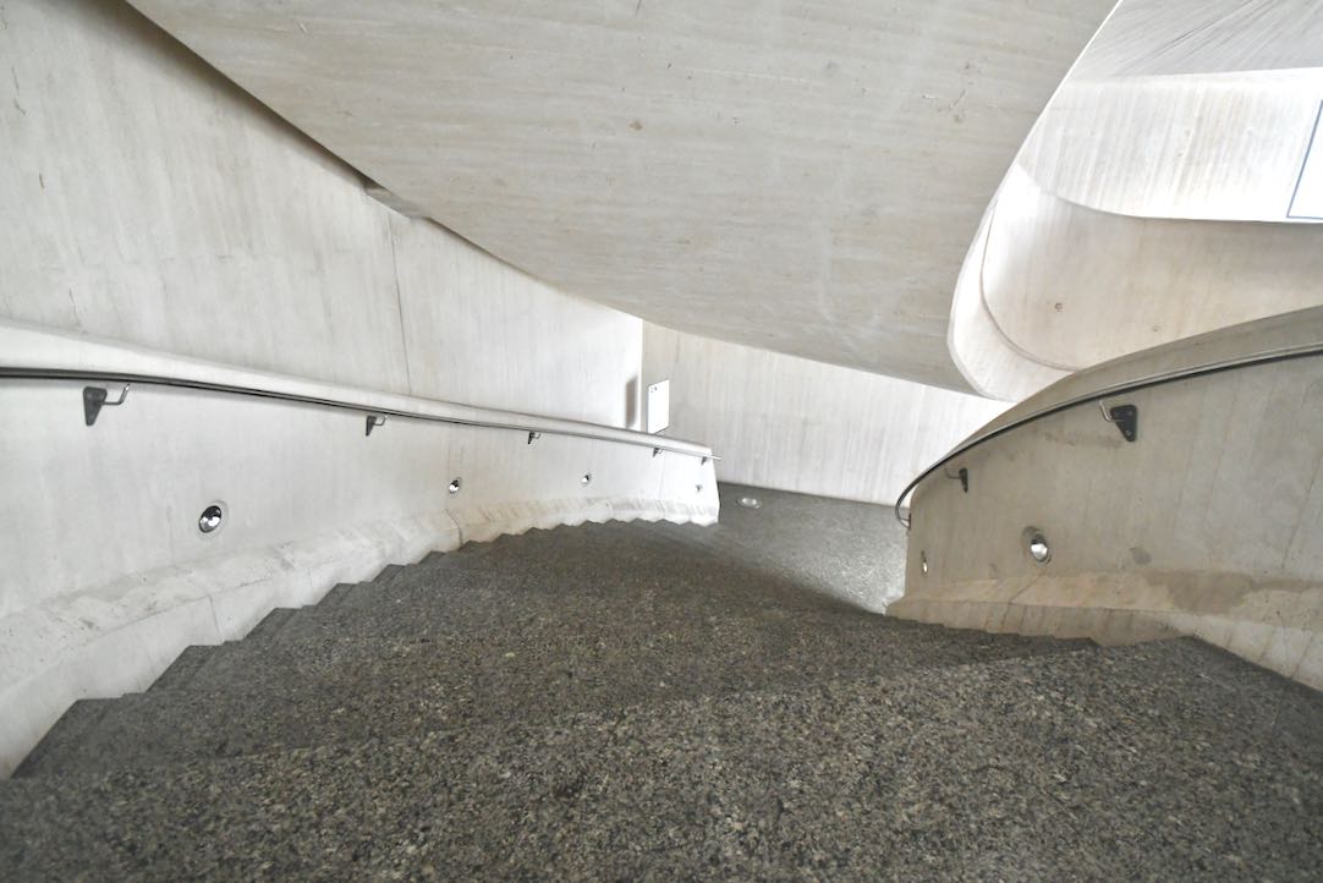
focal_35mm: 15
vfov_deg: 77.4
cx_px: 662
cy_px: 442
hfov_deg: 100.4
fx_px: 551
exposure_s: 1/100
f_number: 4
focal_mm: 10
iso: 3200
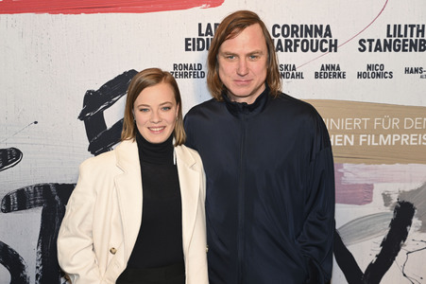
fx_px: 591
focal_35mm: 50
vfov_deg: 27.0
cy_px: 142
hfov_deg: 39.6
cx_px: 213
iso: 1000
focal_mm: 50
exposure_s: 1/200
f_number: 2.8
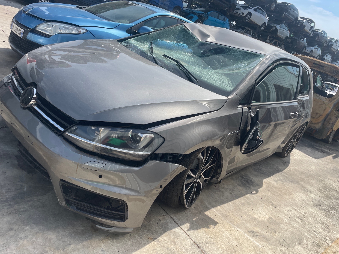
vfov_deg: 53.1
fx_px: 255
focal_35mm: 26
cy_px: 127
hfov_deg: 67.3
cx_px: 170
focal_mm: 4.2
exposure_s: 1/2618
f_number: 1.6
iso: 32
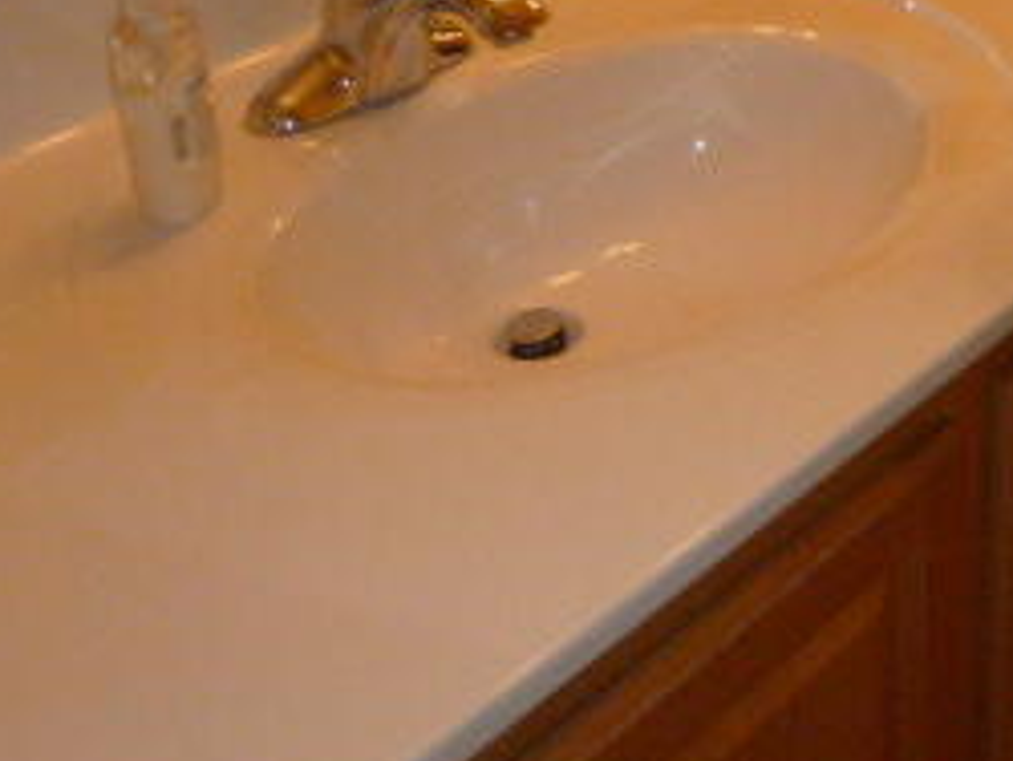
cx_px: 883
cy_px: 271
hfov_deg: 29.2
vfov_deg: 22.9
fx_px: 1875
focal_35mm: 64
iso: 400
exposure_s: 1/30
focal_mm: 4.5
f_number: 3.3
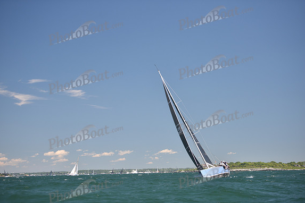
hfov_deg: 23.6
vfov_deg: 15.9
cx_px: 151
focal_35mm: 86
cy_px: 101
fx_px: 729
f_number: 2.8
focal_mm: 85
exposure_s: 1/1000
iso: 200
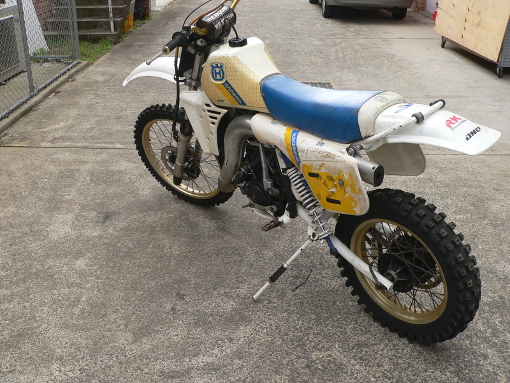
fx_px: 530
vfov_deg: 39.7
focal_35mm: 36
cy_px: 192
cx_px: 255
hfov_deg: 51.4
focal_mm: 6
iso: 80
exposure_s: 1/125
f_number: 4
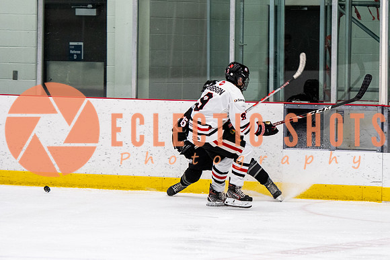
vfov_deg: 5.5
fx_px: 2709
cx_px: 236
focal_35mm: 250
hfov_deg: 8.2
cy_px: 126
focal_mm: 135
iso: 1800
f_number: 2.8
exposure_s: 1/640
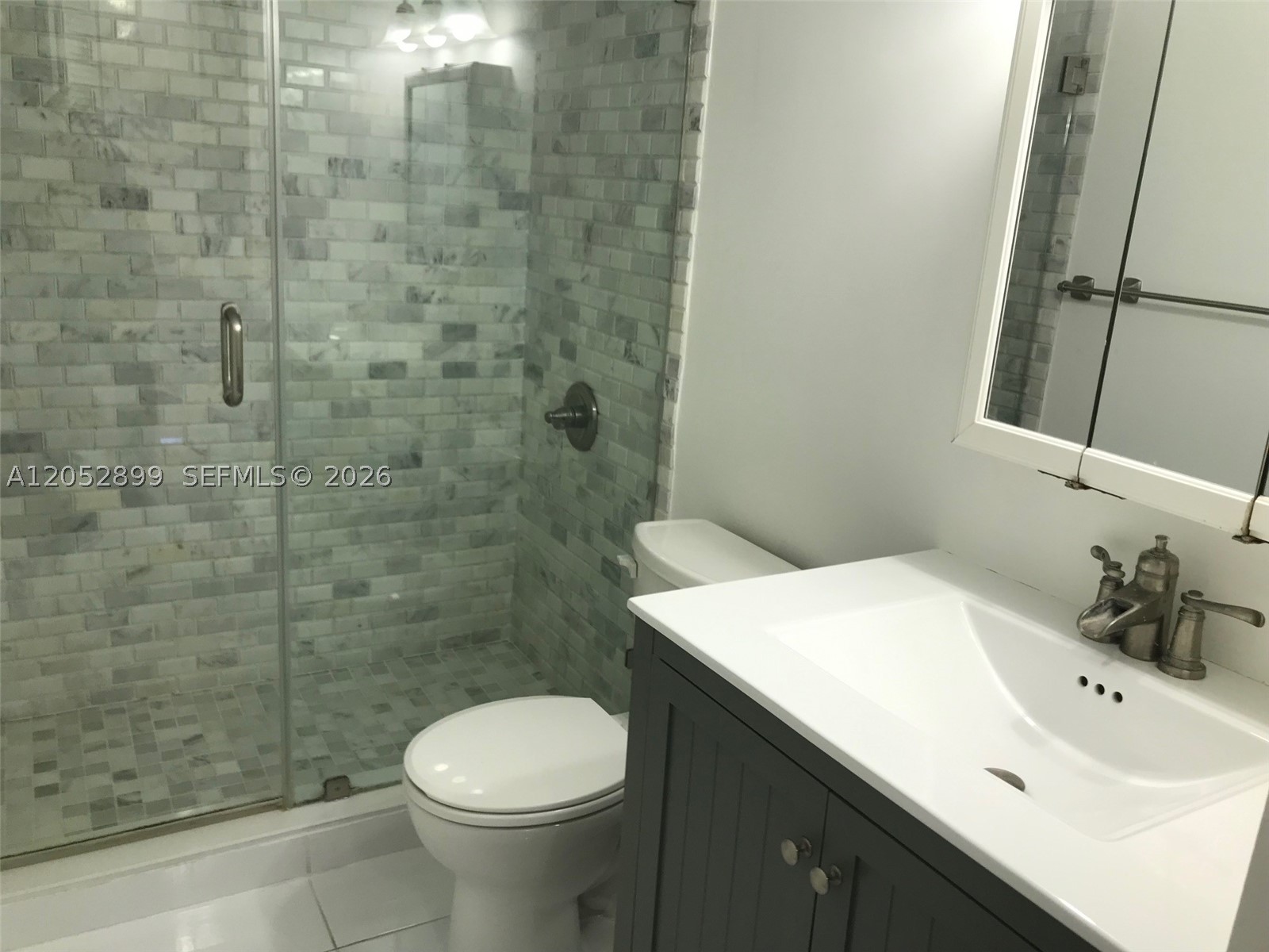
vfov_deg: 49.7
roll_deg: -3.9
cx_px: 634
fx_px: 1026
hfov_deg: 63.4
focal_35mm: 28
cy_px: 476
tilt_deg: -15.1
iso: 32
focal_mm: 3.99
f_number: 1.8
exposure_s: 1/60
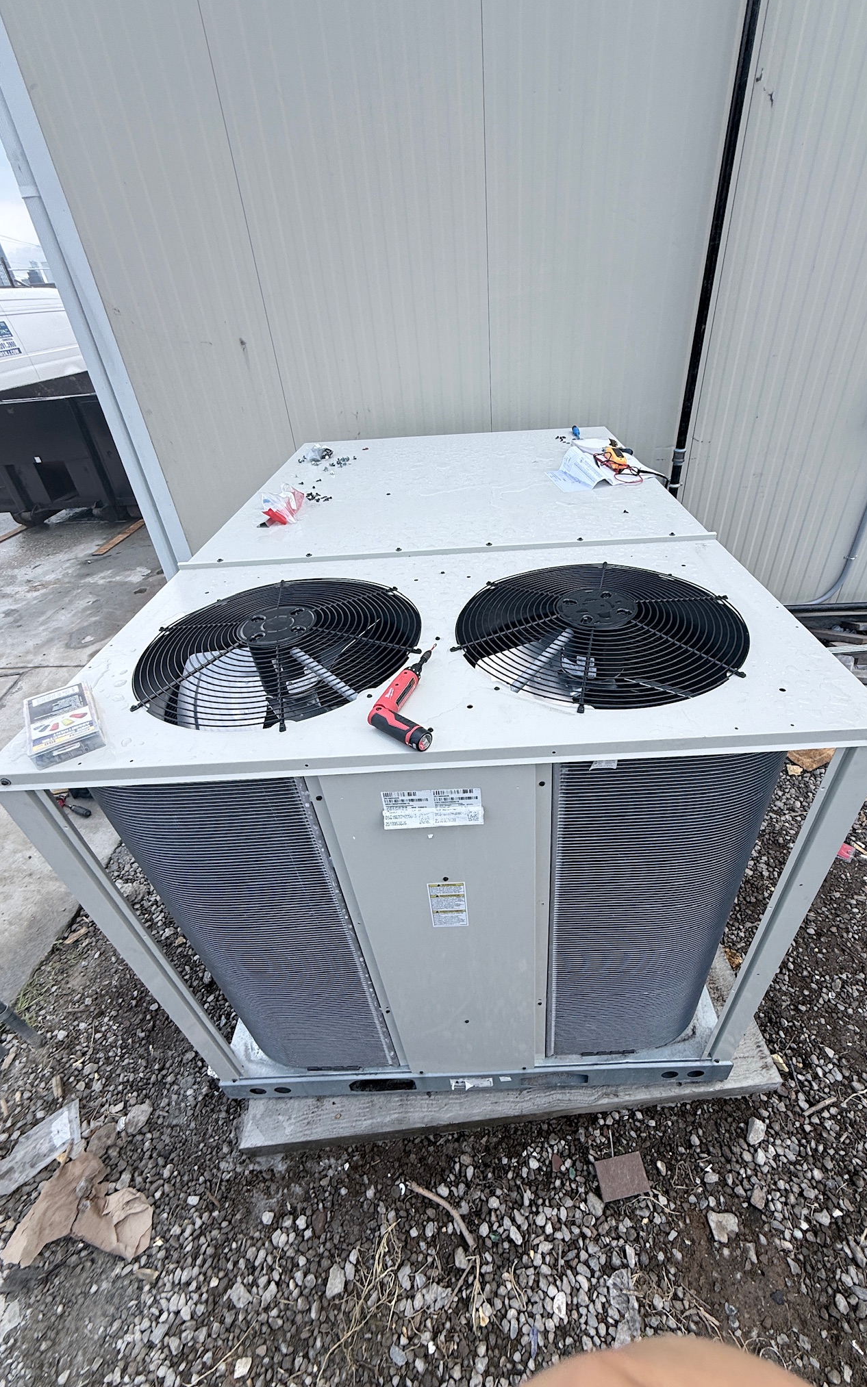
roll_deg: +2.6
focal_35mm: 15
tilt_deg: -33.1
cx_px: 470
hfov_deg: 74.6
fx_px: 567
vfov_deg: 101.5
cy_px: 697
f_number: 2.2
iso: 50
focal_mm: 2.22
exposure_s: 1/841
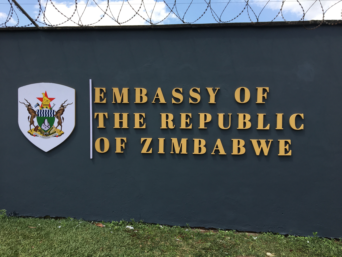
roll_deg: +0.5
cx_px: 171
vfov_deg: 48.2
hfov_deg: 61.7
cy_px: 128
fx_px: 287
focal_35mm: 29
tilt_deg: -2.9
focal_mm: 4.15
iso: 25
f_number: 2.2
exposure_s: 1/836
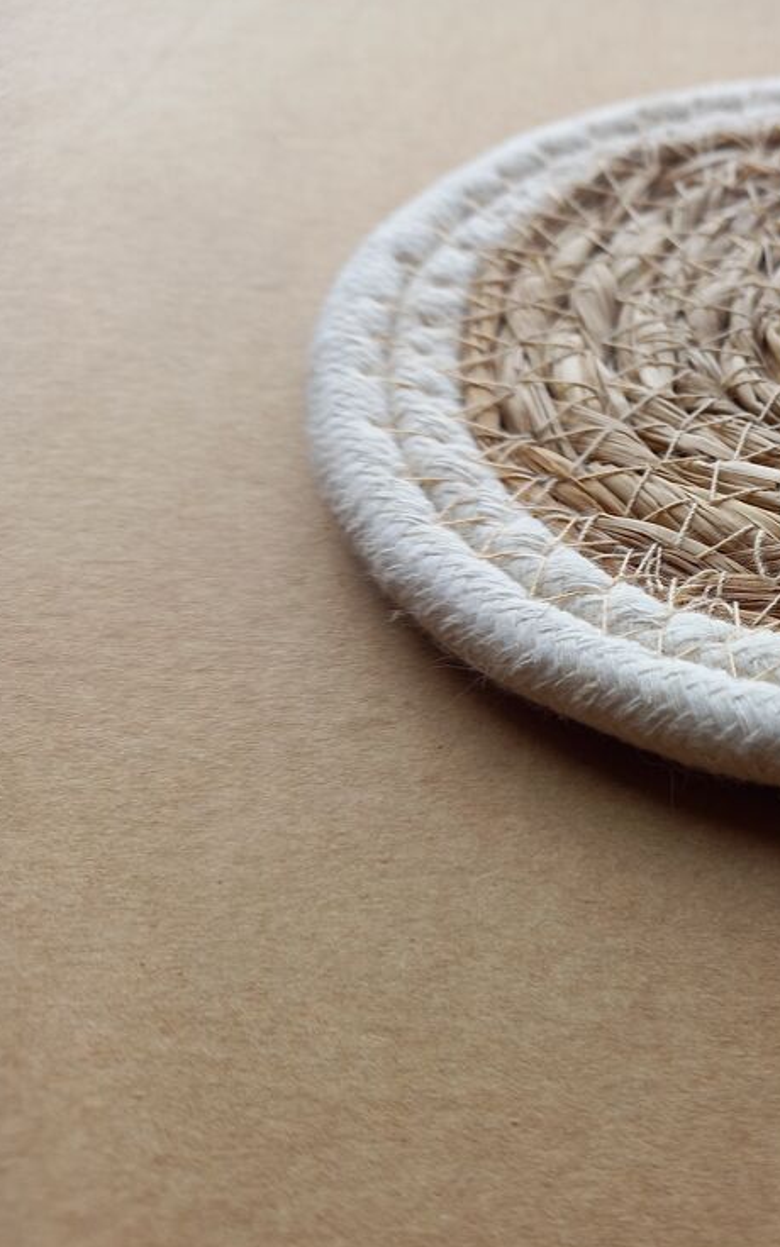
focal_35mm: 36
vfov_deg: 54.0
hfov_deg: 32.1
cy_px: 625
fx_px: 1224
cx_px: 809
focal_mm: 4.65
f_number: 1.8
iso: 64
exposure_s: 1/100
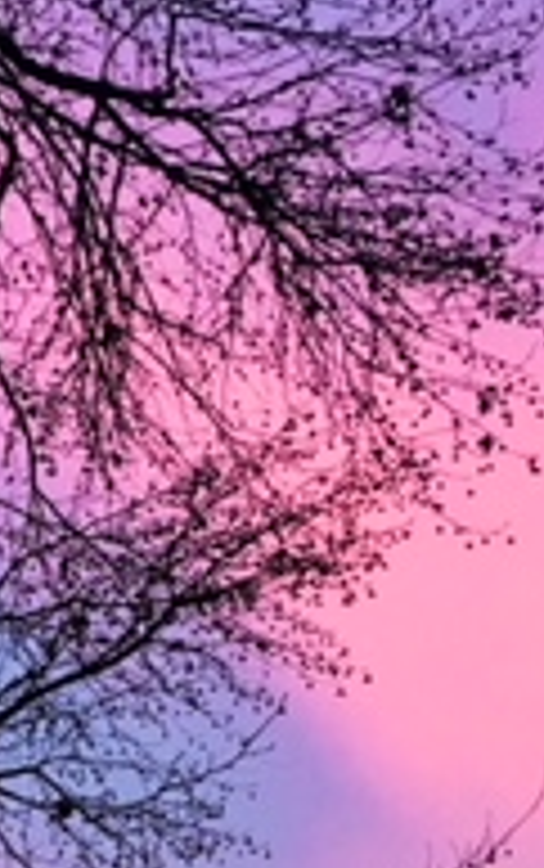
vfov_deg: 20.0
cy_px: 787
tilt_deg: +23.8
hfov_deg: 12.6
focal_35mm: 102
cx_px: -85
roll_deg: +3.0
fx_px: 2414
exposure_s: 1/30
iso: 100
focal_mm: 4.15
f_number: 2.2
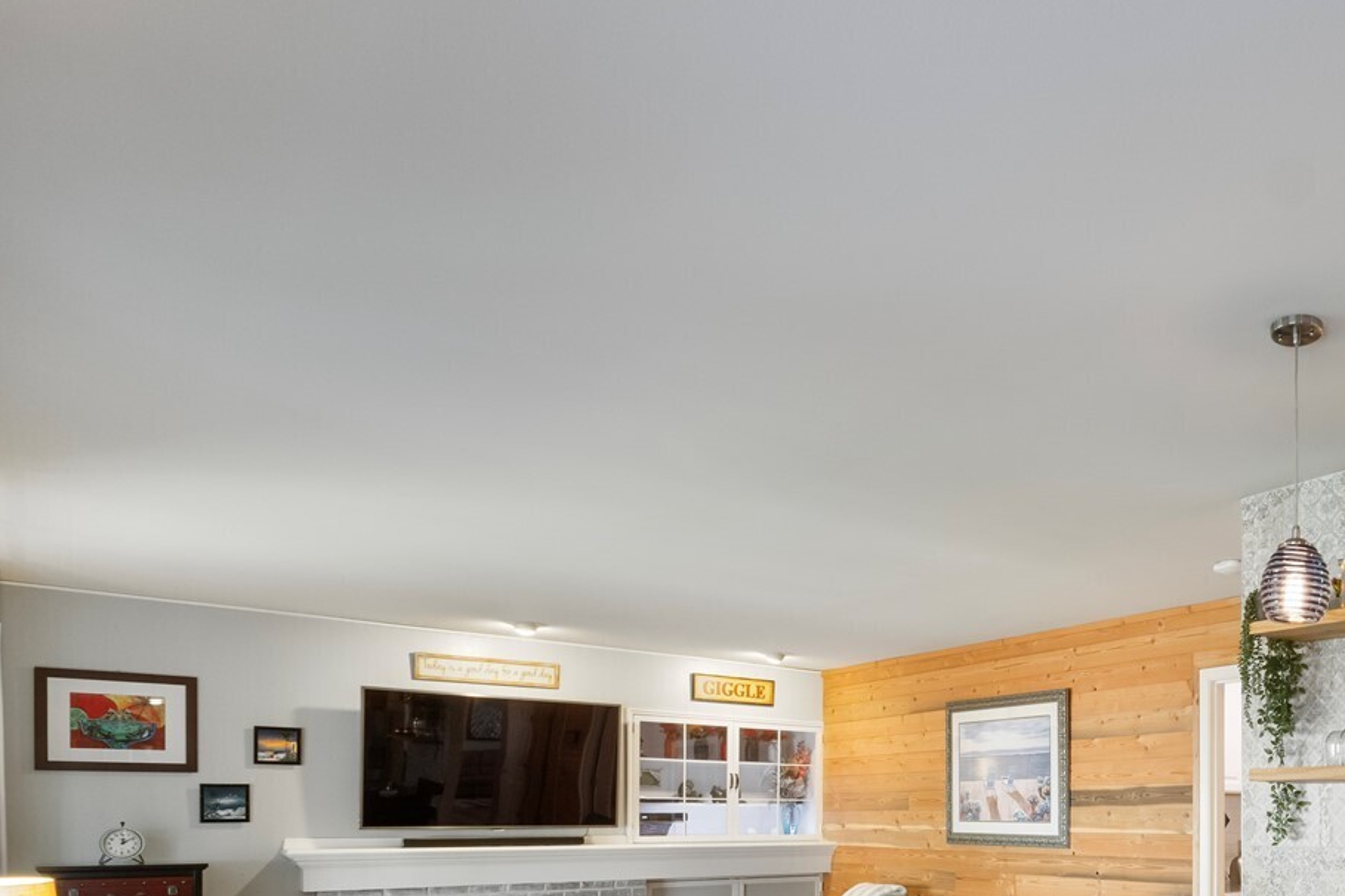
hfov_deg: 58.8
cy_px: 818
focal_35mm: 28
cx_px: 1133
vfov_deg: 42.3
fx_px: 1046
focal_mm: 10
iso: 800
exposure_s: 1/60
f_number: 8
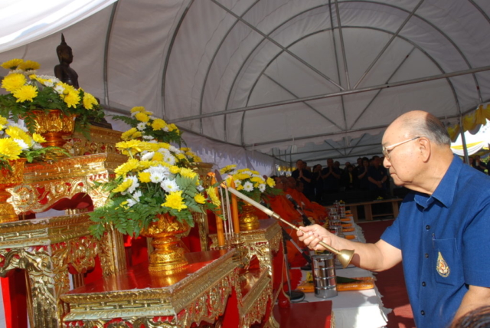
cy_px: 164
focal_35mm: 33
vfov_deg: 40.0
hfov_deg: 57.2
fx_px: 450
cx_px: 245
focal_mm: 22
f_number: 9
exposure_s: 1/200
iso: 200
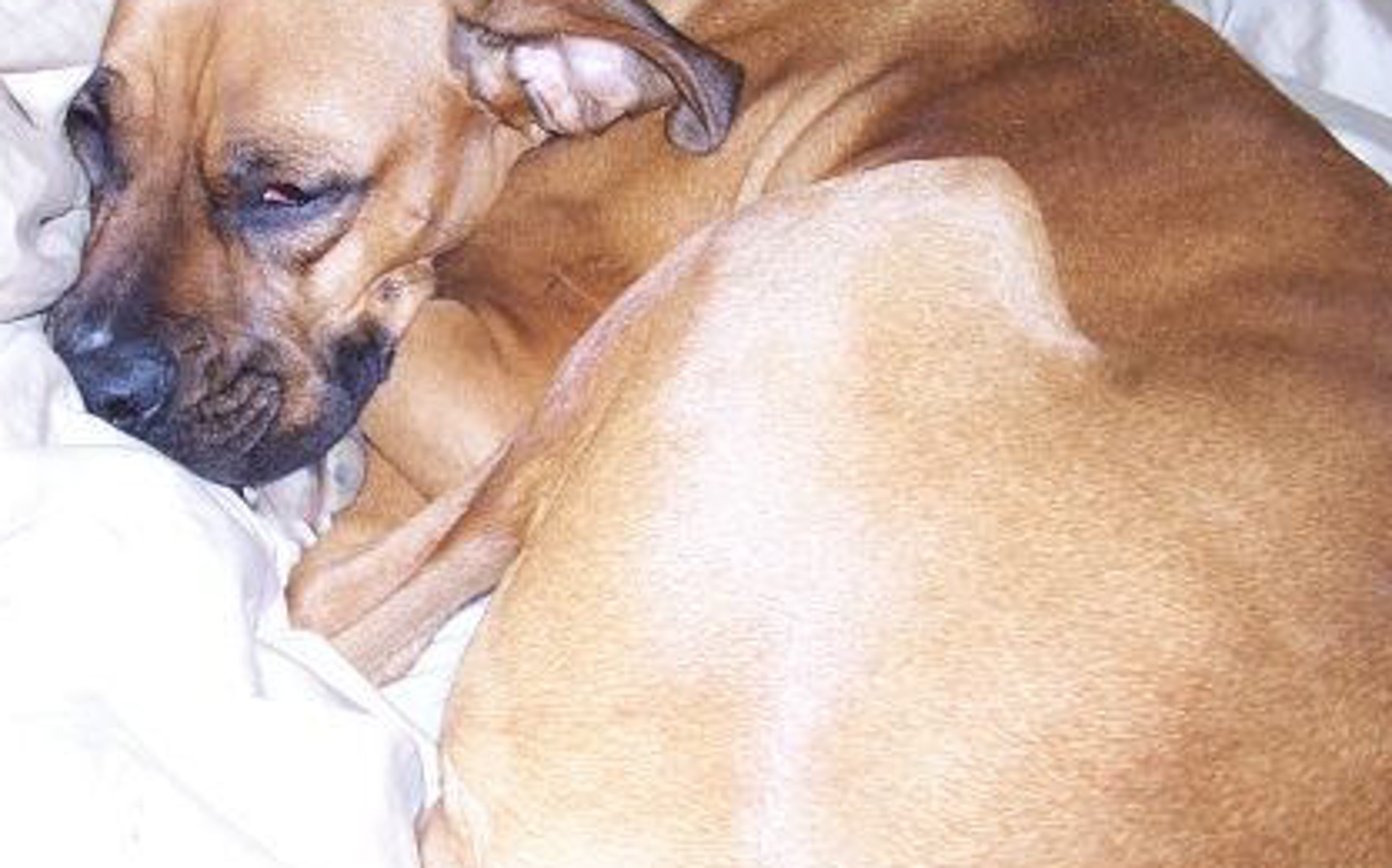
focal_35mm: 57
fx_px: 2161
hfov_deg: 35.2
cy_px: 274
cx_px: 411
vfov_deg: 22.6
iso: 80
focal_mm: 6
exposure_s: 1/60
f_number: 2.8
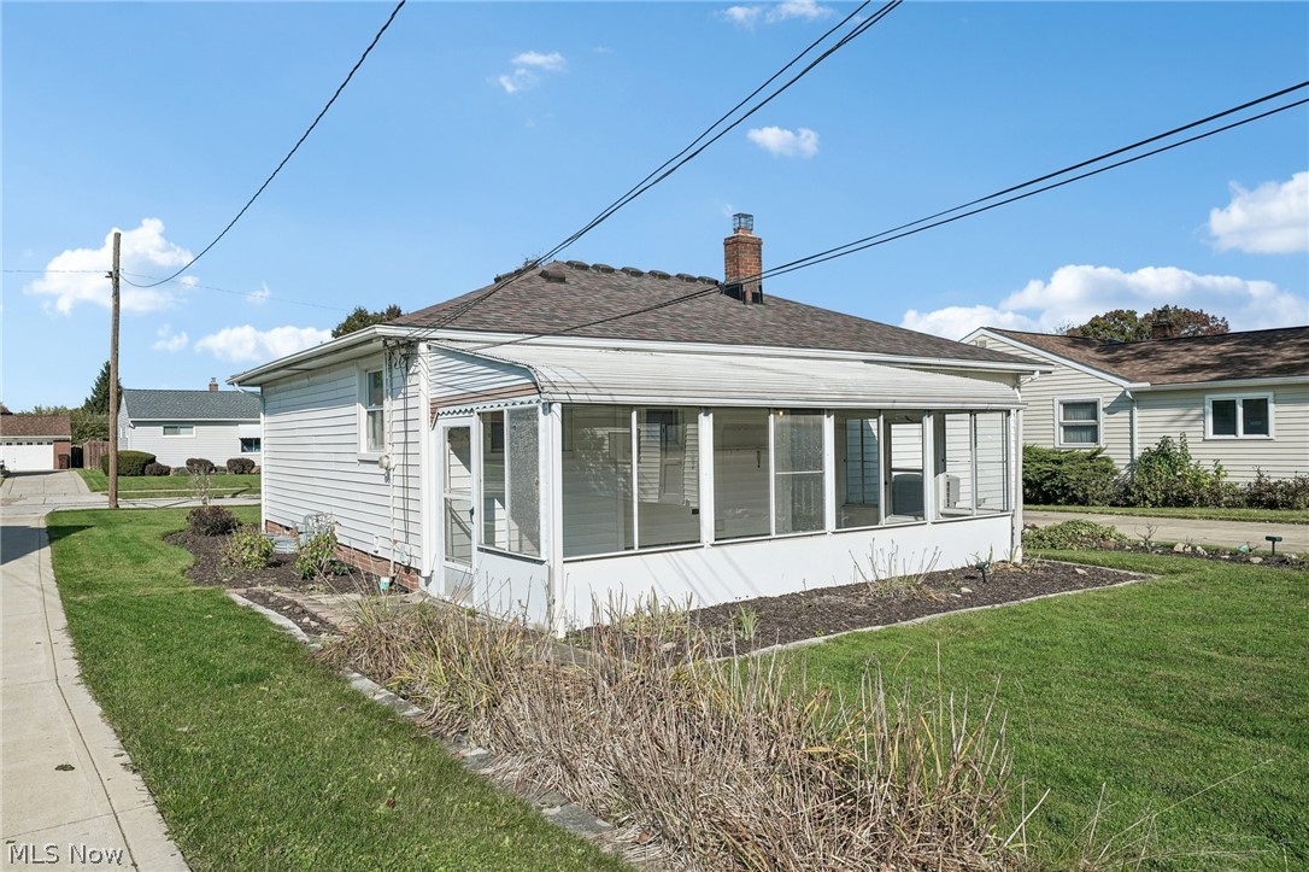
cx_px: 654
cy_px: 436
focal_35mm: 24
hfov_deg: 73.8
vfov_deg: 53.1
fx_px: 872
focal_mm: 24
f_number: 8
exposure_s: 1/500
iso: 100
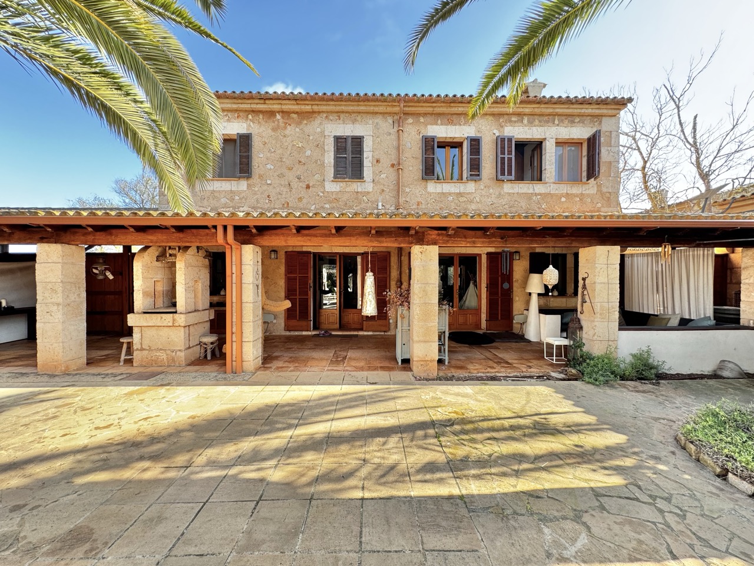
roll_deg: +0.3
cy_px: 283
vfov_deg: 85.7
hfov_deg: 102.1
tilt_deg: +0.0
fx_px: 305
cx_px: 377
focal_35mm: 14
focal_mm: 2.22
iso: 80
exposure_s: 1/99
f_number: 2.2
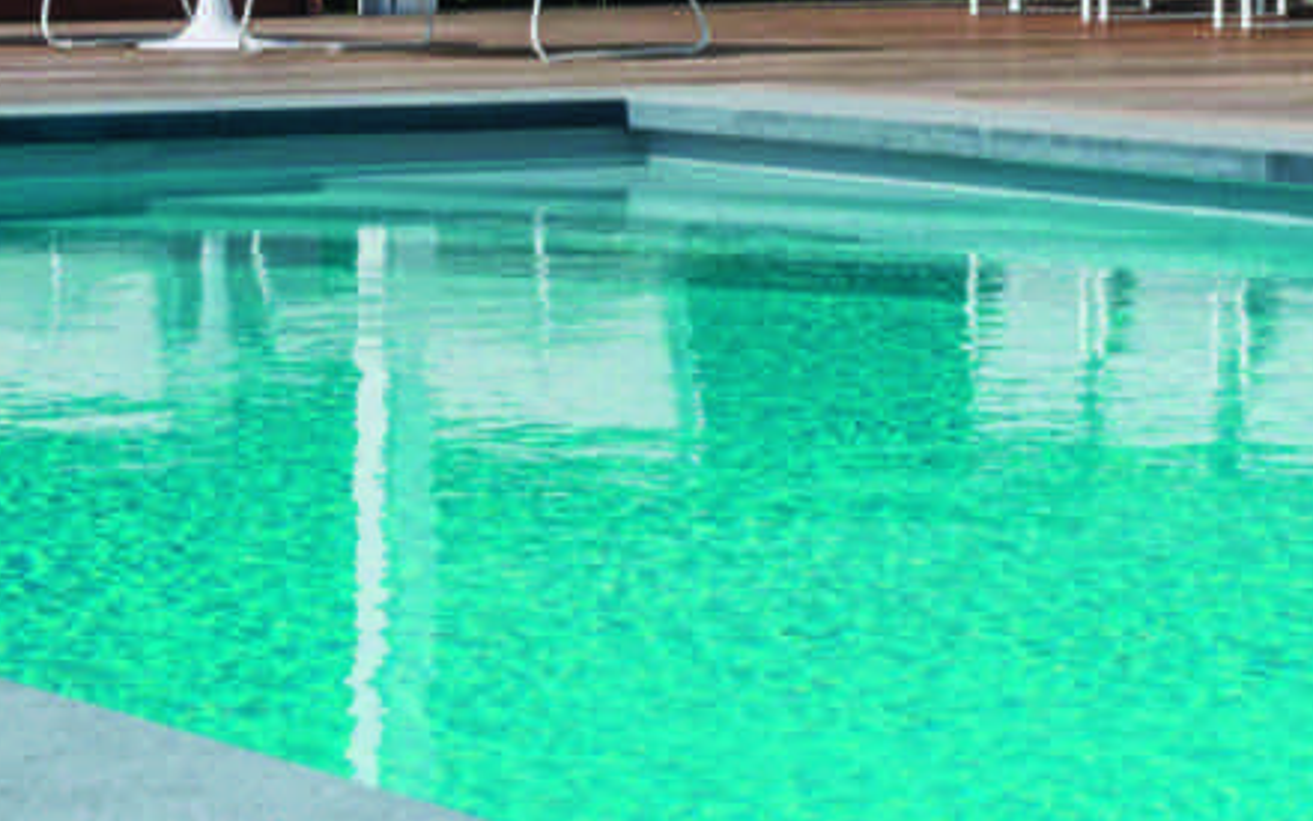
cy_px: 0
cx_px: 1611
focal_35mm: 146
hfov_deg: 13.9
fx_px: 5224
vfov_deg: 8.9
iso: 100
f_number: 11
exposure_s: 1/125
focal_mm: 45
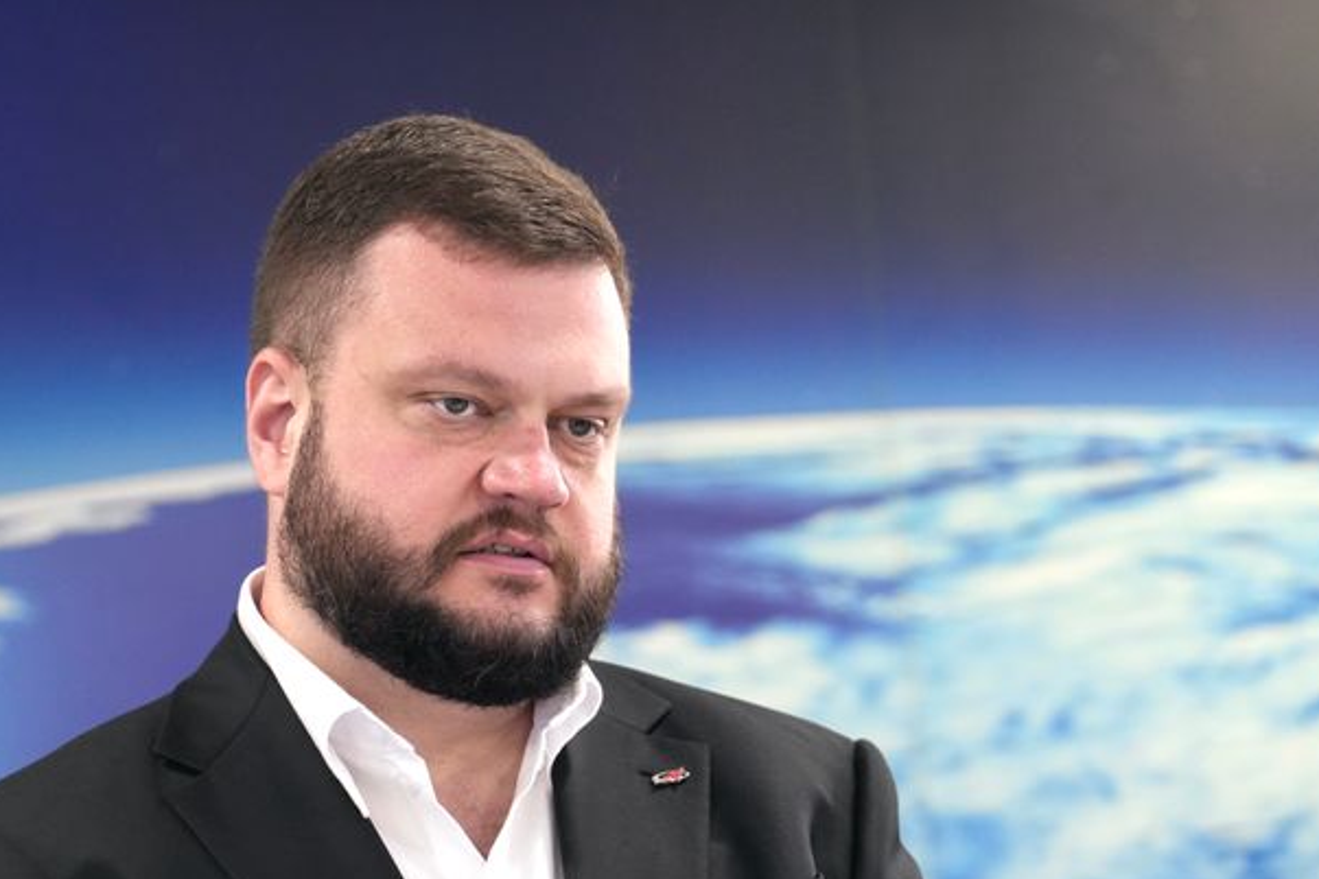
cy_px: 490
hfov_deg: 8.9
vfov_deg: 5.9
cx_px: 611
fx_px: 8500
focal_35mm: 232
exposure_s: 1/160
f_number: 5.6
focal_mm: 200
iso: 4000
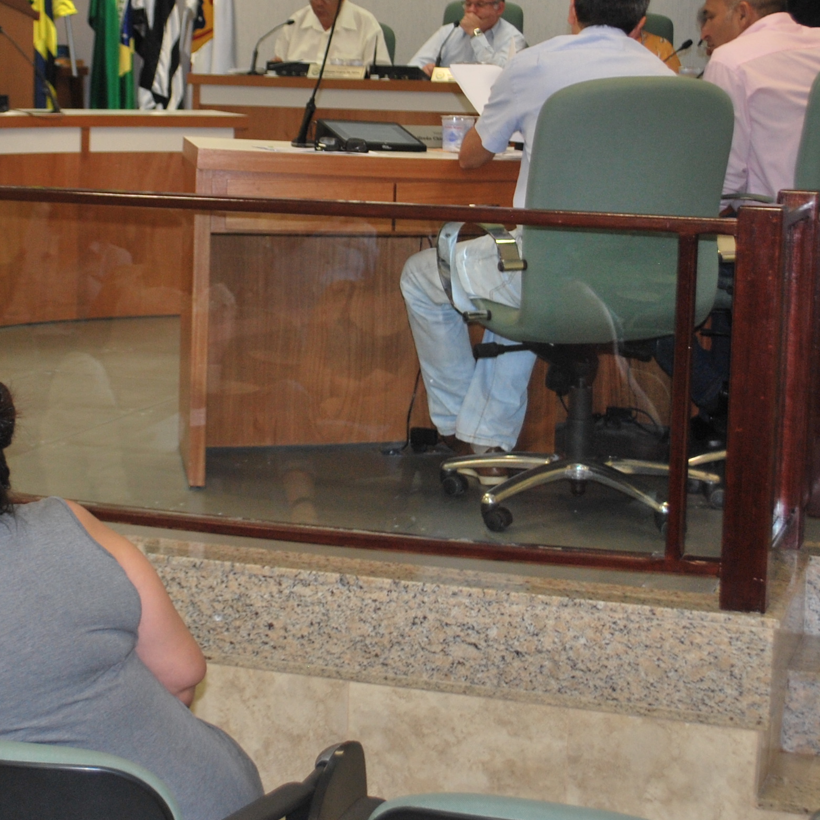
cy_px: 243
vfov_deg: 21.0
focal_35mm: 82
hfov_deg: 21.0
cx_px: 201
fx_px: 2198
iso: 200
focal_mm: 26
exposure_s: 1/60
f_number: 4.2
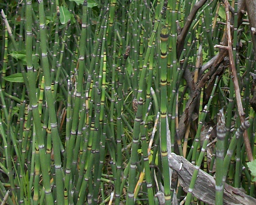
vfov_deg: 12.9
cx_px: 221
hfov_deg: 16.3
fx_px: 886
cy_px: -38
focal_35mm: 117
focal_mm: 5.7
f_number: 2.9
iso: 80
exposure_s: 1/125
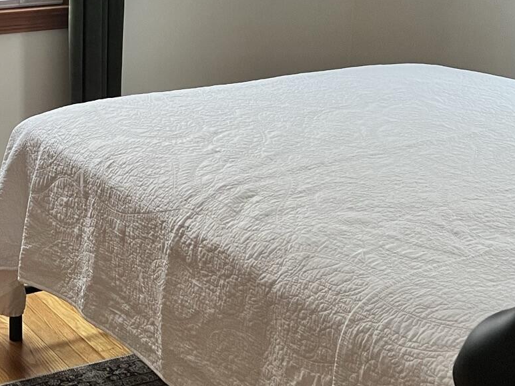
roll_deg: +0.3
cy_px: 36
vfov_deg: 20.8
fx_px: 1027
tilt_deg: -11.9
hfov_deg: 26.6
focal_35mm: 69
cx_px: -1
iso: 250
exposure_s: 1/60
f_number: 1.5
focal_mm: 5.7
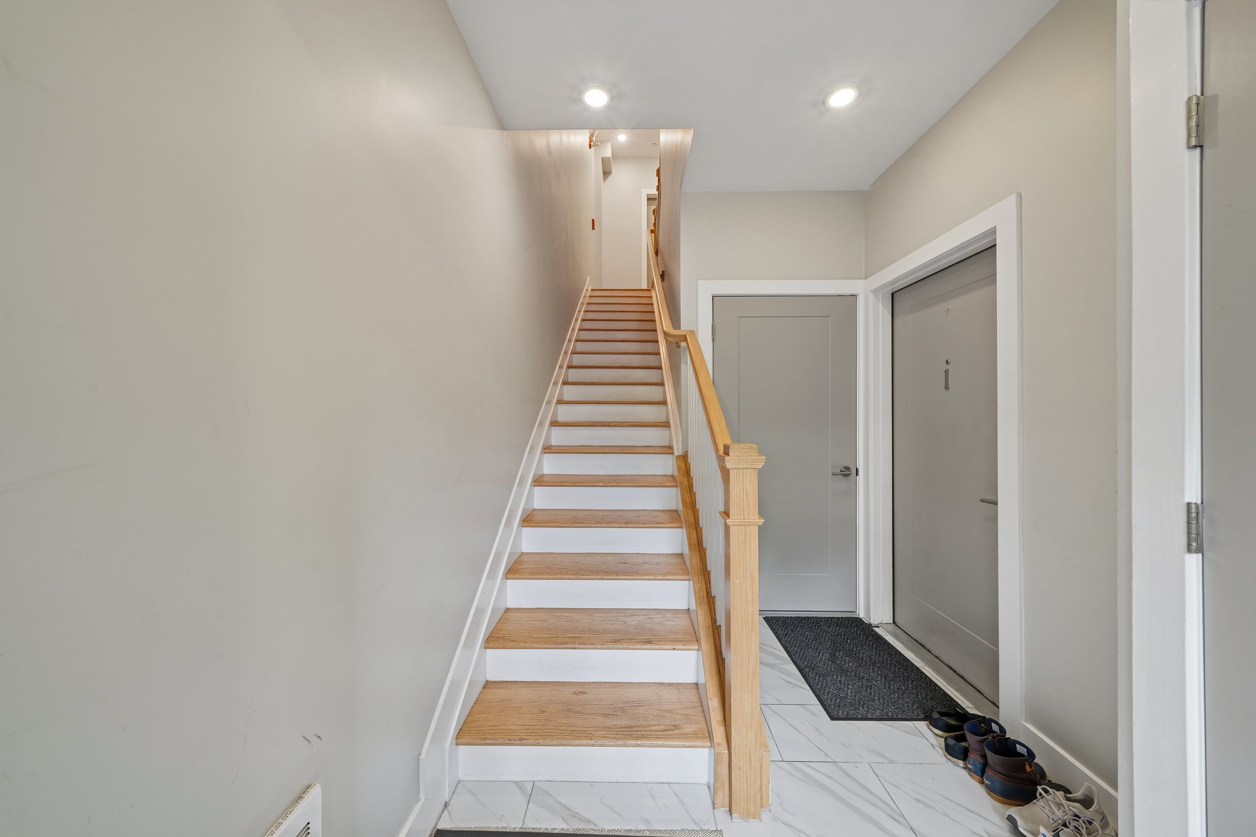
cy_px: 418
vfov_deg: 90.0
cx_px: 628
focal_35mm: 12
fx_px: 419
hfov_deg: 112.6
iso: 100
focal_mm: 12
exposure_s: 1
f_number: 11
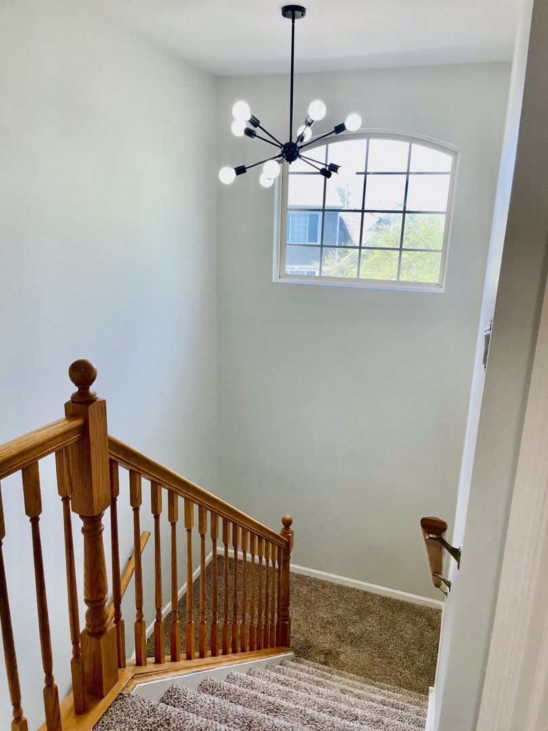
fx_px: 549
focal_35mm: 26
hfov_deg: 53.1
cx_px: 274
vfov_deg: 67.3
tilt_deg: -14.5
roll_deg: -0.5
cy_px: 366
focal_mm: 4.2
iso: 40
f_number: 1.6
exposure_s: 1/120
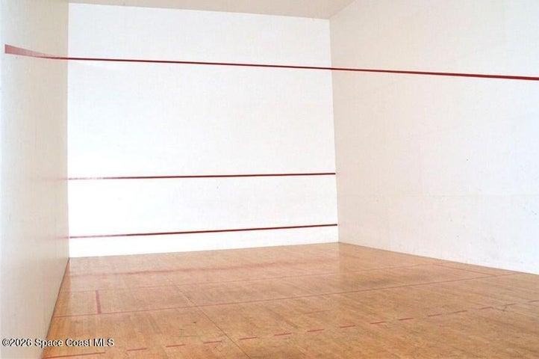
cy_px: 180
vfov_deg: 47.8
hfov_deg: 67.4
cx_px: 270
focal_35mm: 27
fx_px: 404
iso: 640
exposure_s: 1/60
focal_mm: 18
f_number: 4.5
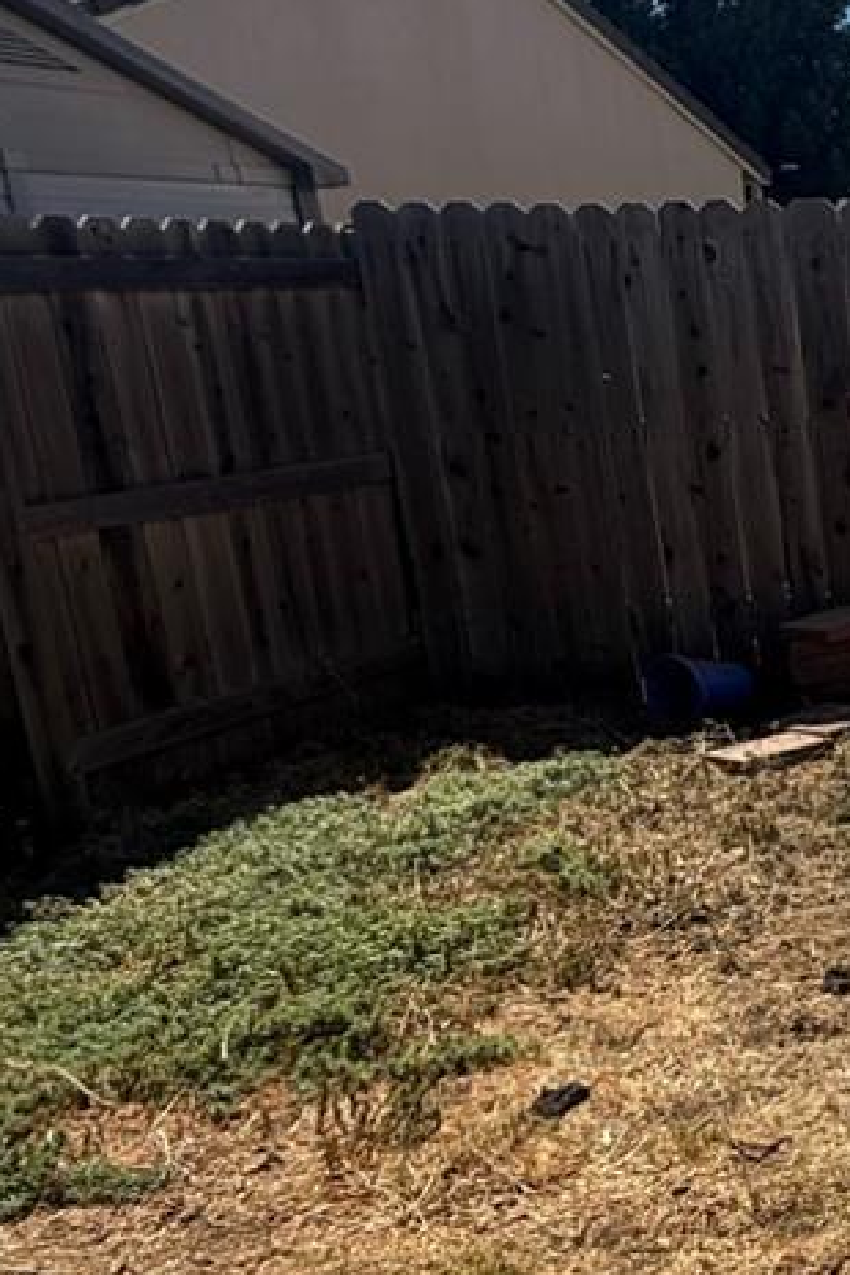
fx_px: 1664
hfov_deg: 21.3
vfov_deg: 41.9
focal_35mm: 47
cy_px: 691
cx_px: 1444
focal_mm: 2.22
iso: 50
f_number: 2.2
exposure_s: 1/1795
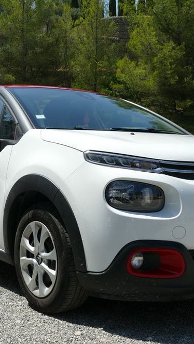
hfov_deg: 23.0
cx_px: 114
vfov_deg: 39.9
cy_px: 172
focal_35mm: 52
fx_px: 476
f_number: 3.5
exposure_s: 1/2000
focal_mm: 11.86
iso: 125
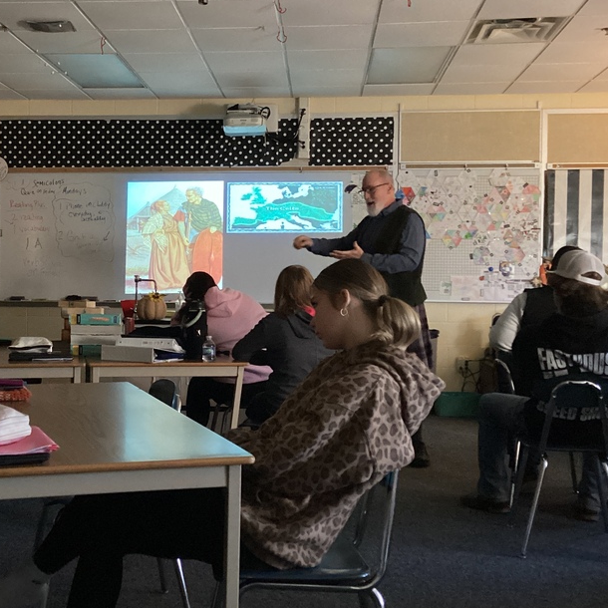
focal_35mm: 46
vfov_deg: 36.8
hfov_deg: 36.6
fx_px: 914
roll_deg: -0.3
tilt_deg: +0.2
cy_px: 280
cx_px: 224
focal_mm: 3.3
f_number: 2.4
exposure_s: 1/30
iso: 400
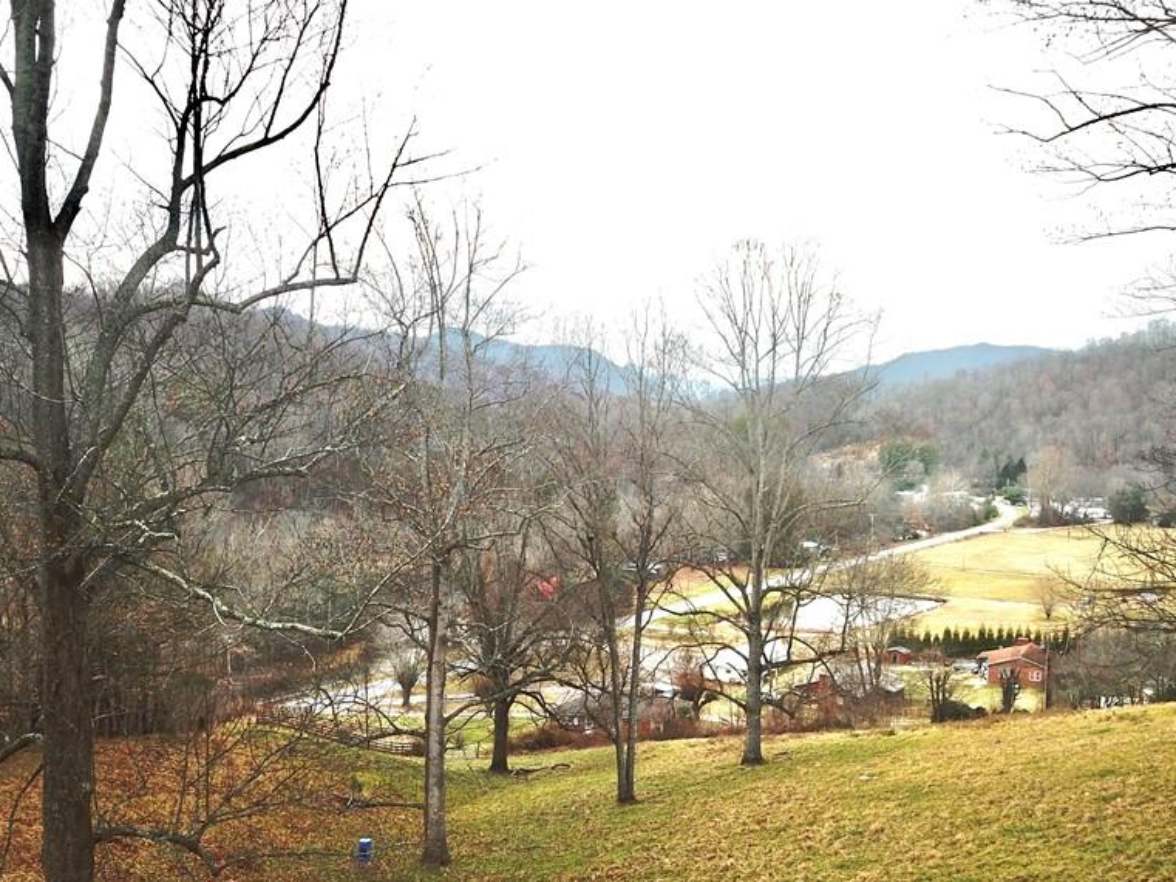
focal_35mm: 35
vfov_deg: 40.5
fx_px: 1189
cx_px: 632
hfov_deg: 52.6
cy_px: 531
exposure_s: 1/123
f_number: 2.2
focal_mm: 4.73
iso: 100
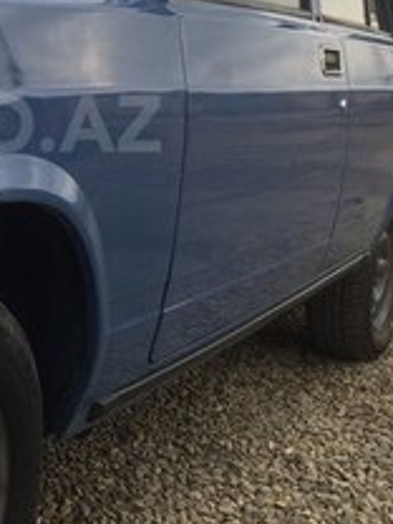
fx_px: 1044
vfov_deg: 27.7
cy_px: 123
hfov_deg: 20.4
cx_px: -33
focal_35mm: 69
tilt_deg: -7.9
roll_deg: -1.5
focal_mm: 4.15
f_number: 2.2
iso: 32
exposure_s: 1/672
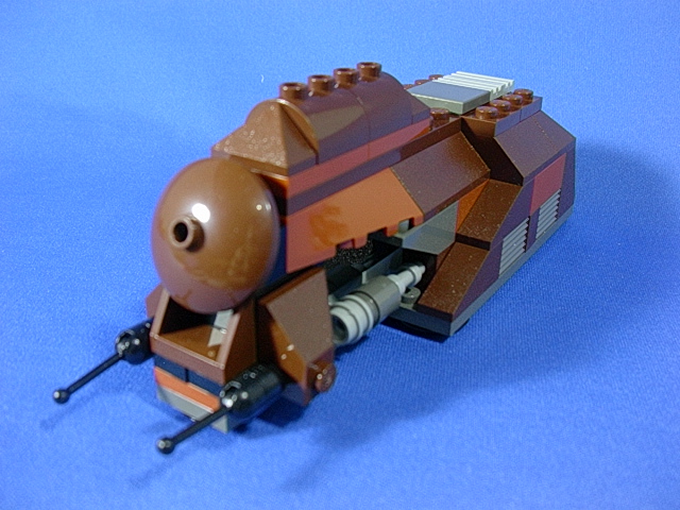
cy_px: 255
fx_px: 727
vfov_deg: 38.7
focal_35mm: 37
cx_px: 340
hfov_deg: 50.1
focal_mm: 5.6
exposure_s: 1/6.9
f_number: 2.7
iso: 70
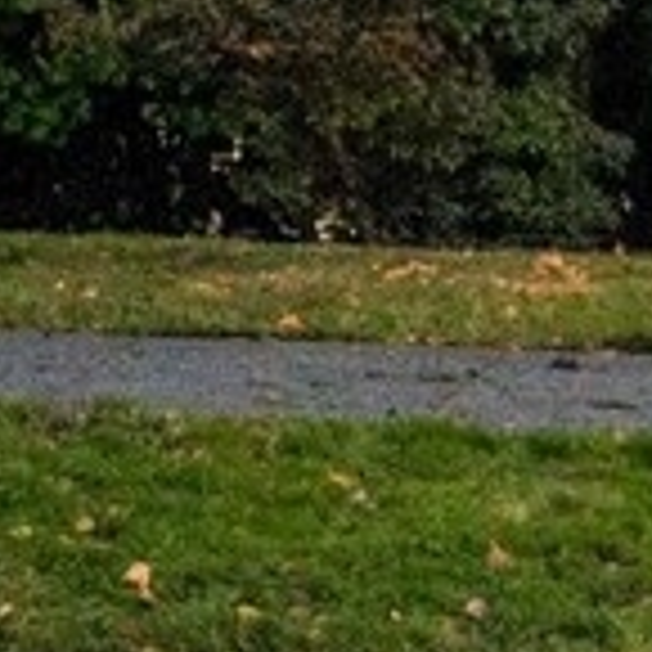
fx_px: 10292
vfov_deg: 3.5
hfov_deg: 3.3
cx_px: -2714
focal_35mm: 483
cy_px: -1504
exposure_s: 1/50
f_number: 7.1
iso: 4000
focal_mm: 48.4
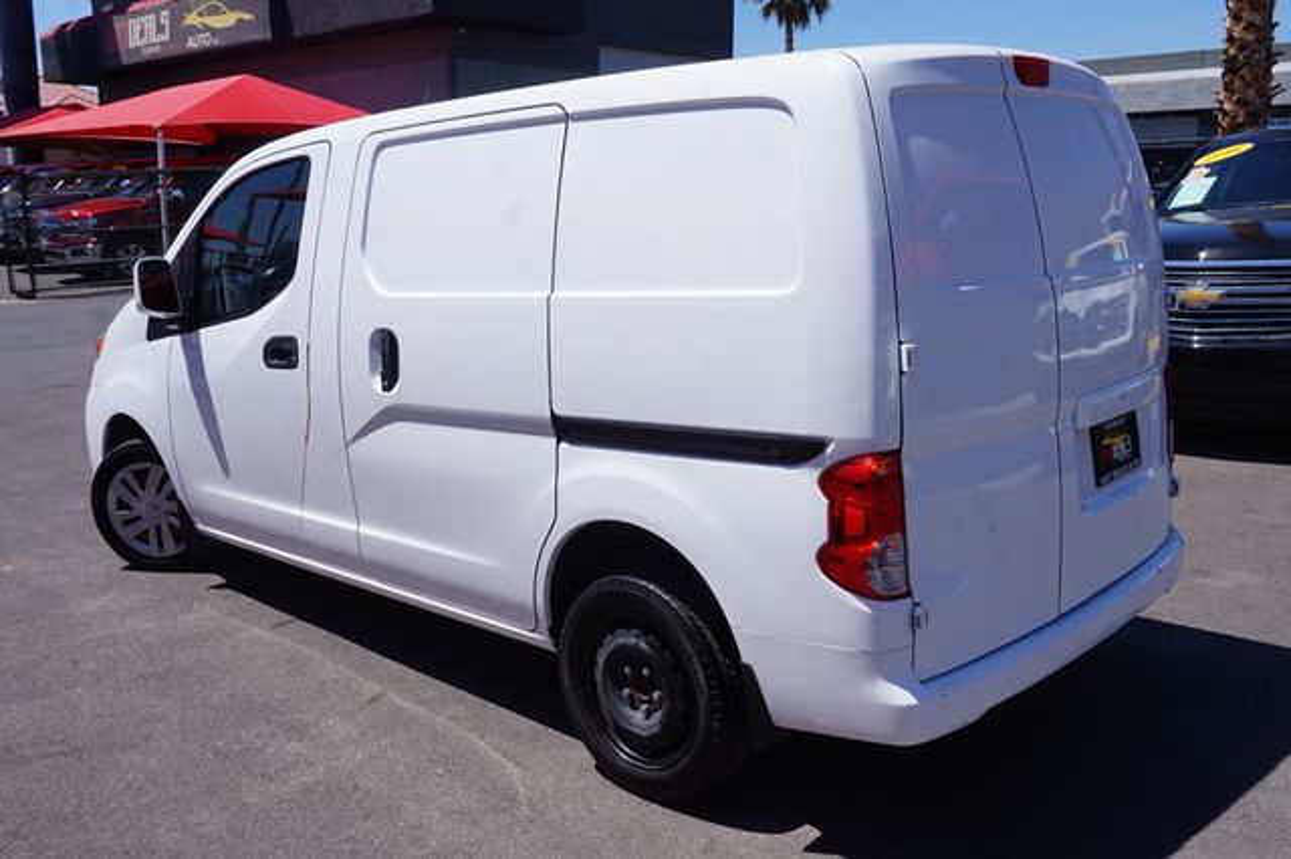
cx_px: 646
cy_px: 430
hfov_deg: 59.5
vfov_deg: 41.7
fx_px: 1129
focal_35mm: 32
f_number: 14
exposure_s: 1/125
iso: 100
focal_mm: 21
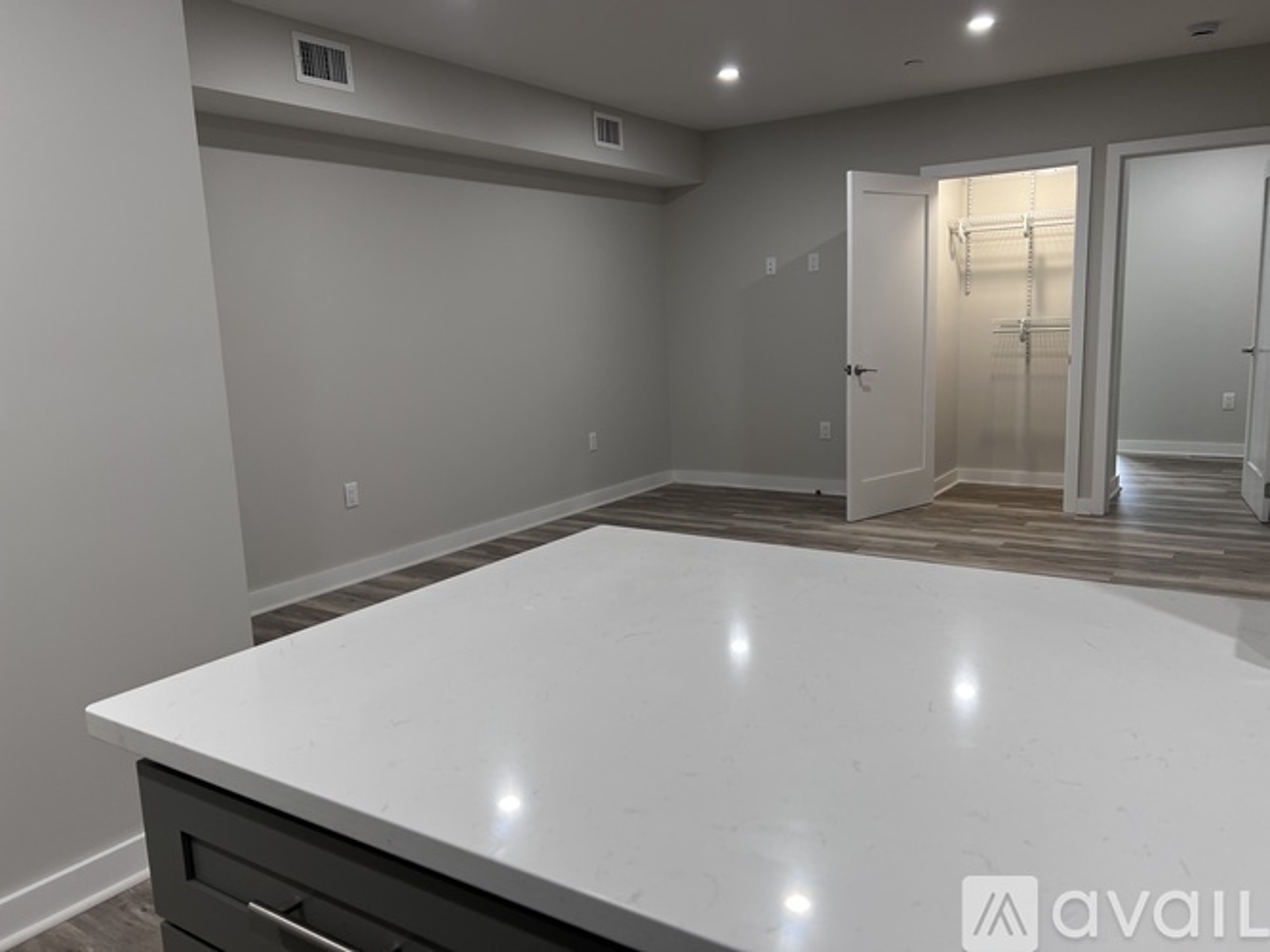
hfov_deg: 67.3
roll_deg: +2.3
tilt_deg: -9.4
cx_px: 635
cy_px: 476
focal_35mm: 26
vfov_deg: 53.0
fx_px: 954
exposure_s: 1/60
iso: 80
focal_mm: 5.7
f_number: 1.5
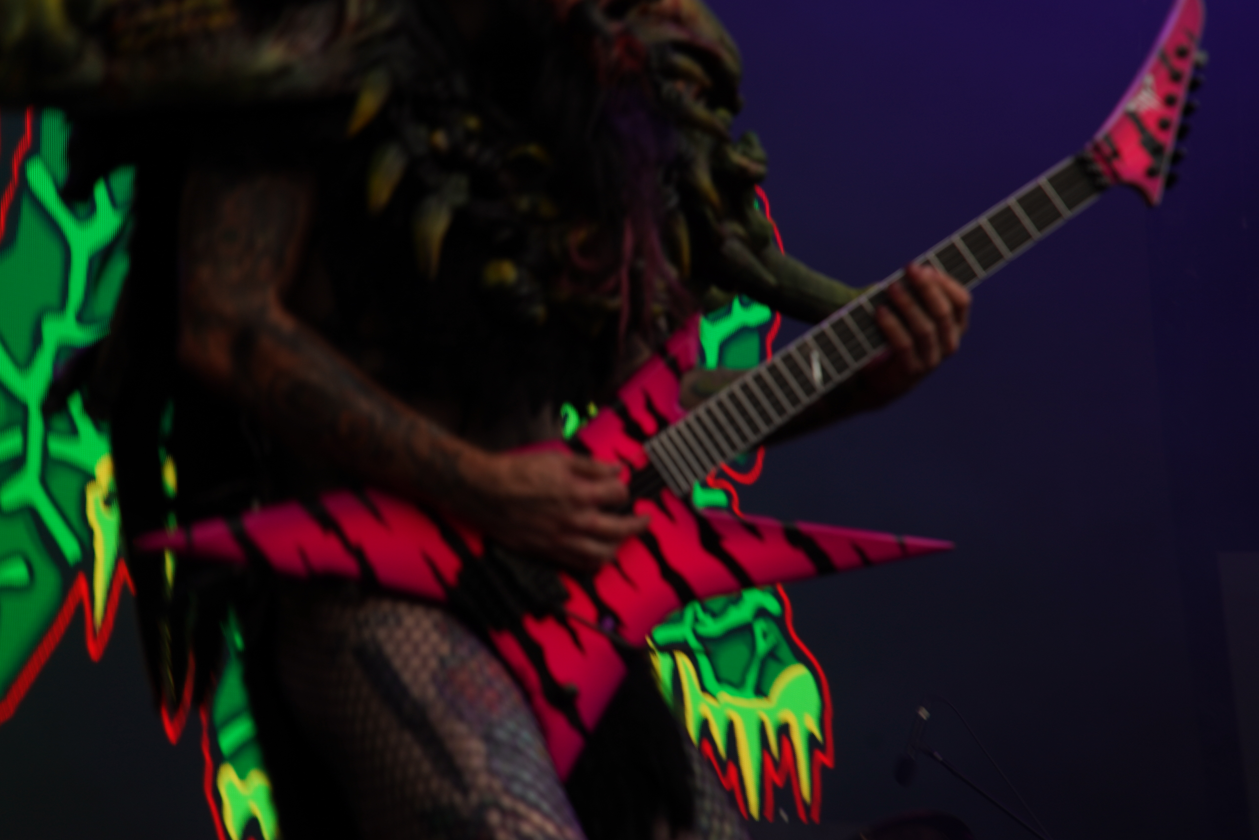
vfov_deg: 11.1
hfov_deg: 16.5
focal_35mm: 124
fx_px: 4336
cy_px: 366
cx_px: 555
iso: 100
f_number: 6.3
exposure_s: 1/100
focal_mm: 105
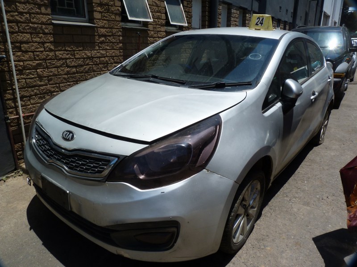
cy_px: 134
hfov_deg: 69.4
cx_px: 178
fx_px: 258
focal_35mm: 25
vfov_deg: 54.9
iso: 80
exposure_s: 1/400
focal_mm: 4.5
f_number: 5.6
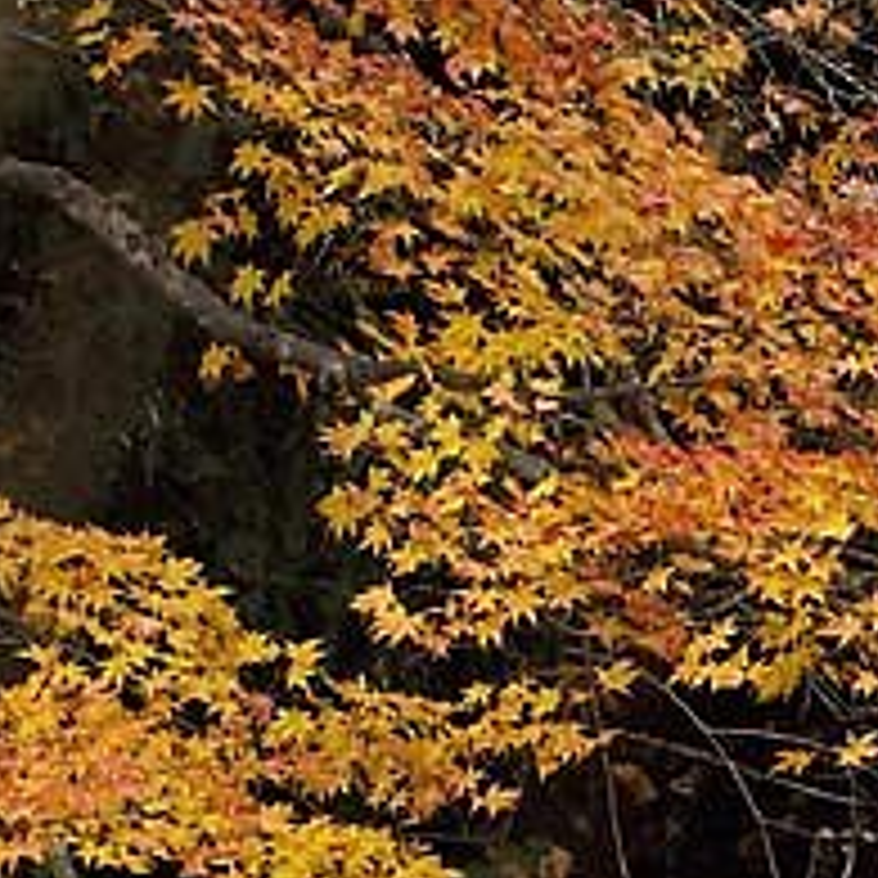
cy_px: 846
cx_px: 1076
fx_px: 27089
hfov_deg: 1.9
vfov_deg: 1.9
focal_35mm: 944
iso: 200
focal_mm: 180
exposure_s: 1/4
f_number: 11
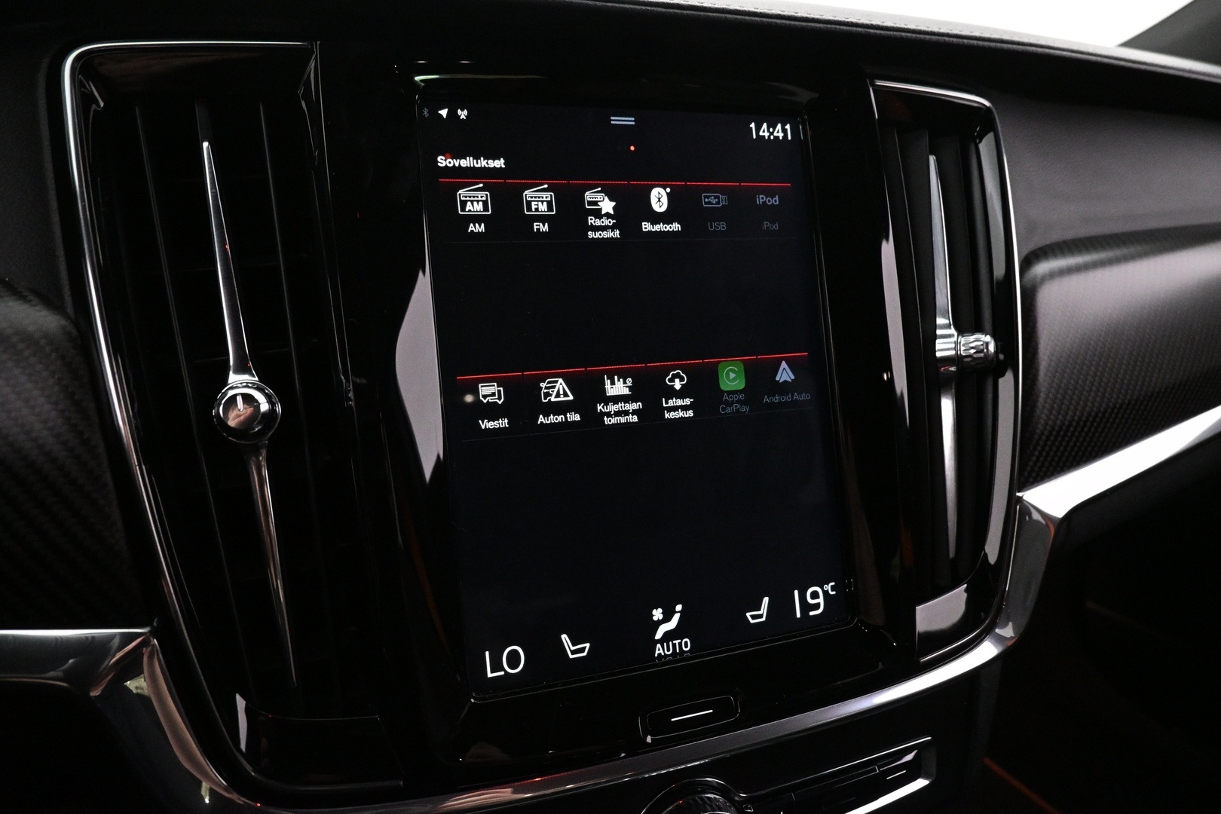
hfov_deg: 73.7
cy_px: 407
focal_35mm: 24
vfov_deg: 53.1
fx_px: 814
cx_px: 610
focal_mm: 16
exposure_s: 1/30
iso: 4000
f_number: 5.6
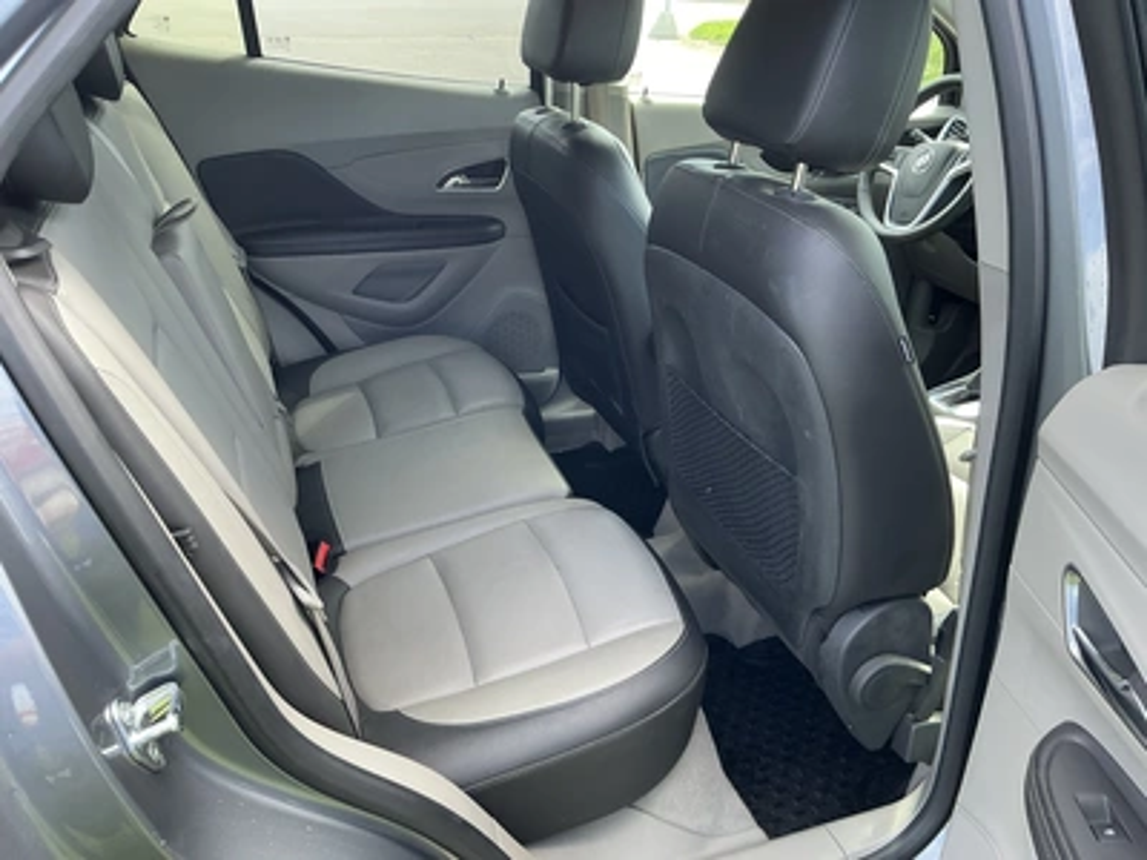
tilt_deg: -25.9
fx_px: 928
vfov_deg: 49.7
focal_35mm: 28
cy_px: 430
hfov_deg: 63.4
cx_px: 574
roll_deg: -1.0
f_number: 1.8
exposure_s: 1/122
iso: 50
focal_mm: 3
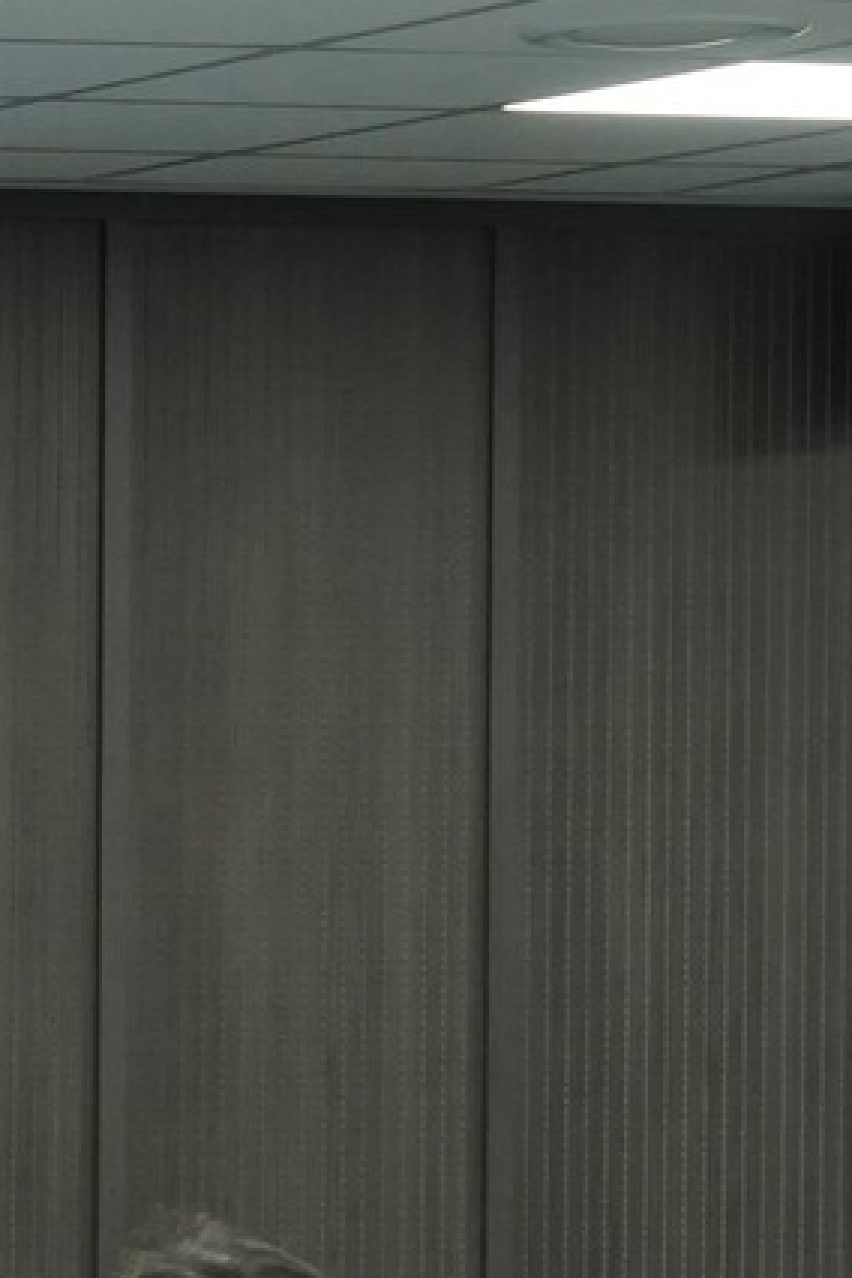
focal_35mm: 202
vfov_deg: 10.1
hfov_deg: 6.1
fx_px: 7170
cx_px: -1959
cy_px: 1066
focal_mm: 43
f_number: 7.1
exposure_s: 1/125
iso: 2500
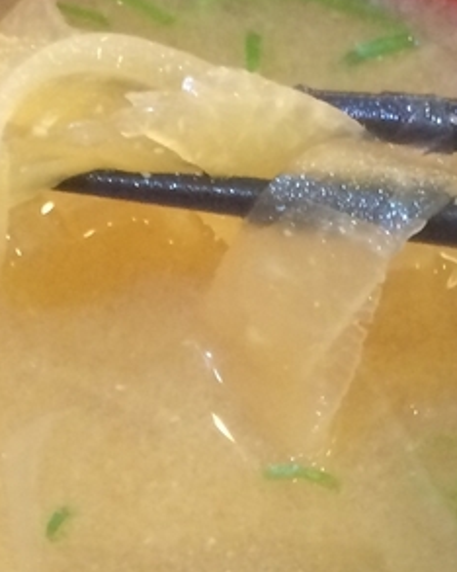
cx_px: 162
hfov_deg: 13.3
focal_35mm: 116
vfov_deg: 16.3
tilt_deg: -59.1
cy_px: 564
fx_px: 1963
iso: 320
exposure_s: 1/20
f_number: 2.2
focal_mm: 4.15
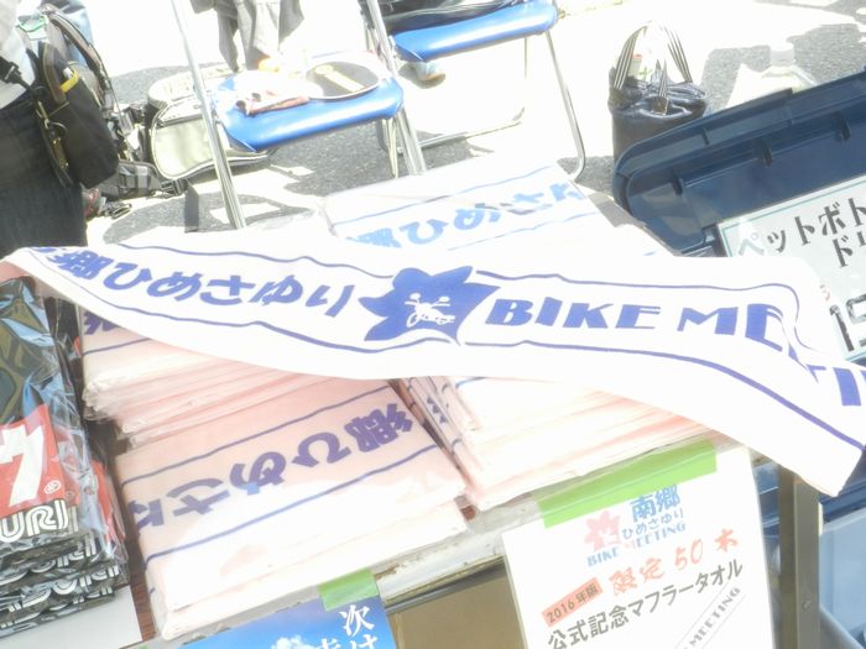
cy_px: 324
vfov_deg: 31.5
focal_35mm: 46
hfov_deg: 41.2
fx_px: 1151
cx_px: 433
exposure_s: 1/30
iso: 220
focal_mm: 8.1
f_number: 4.2
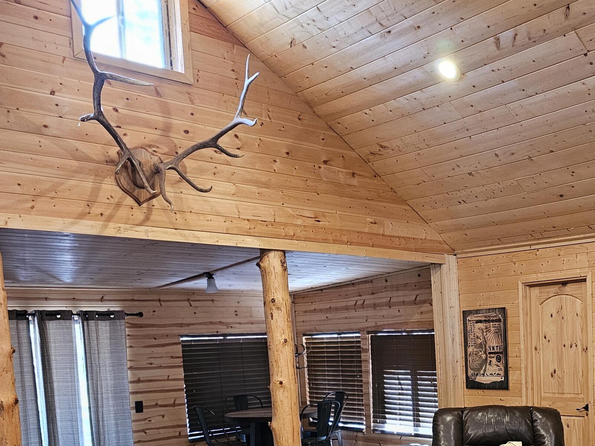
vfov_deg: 31.9
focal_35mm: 43
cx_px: 503
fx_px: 739
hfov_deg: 41.3
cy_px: 404
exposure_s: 1/60
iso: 640
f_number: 1.7
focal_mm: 6.3
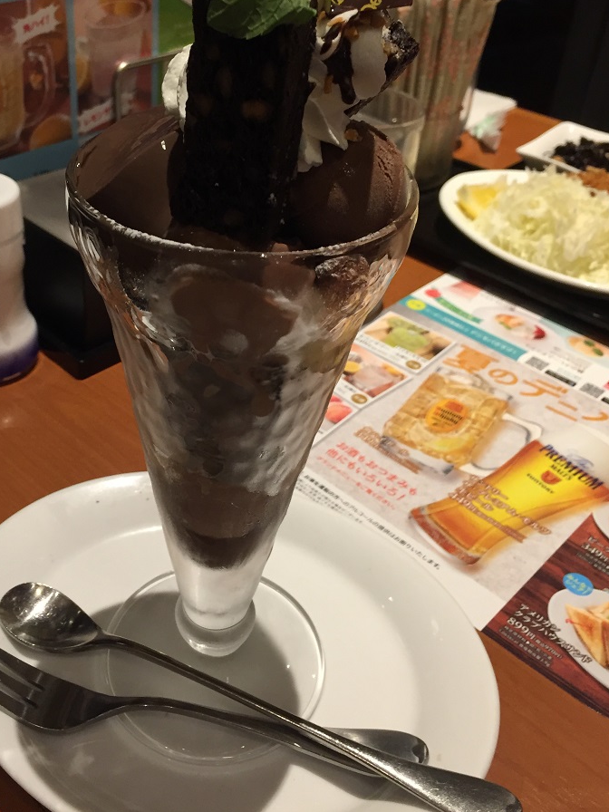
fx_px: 868
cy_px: 309
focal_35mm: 37
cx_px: 237
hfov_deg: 38.5
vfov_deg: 49.7
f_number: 2.2
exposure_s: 1/30
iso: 100
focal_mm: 4.15
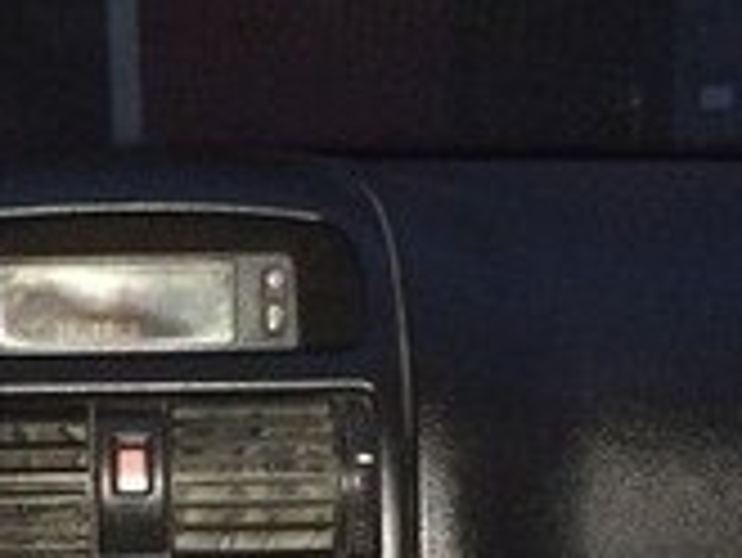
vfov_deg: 12.1
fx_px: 2488
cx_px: 139
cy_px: 889
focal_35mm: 116
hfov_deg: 16.8
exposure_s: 1/17
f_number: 2.2
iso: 500
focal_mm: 4.15
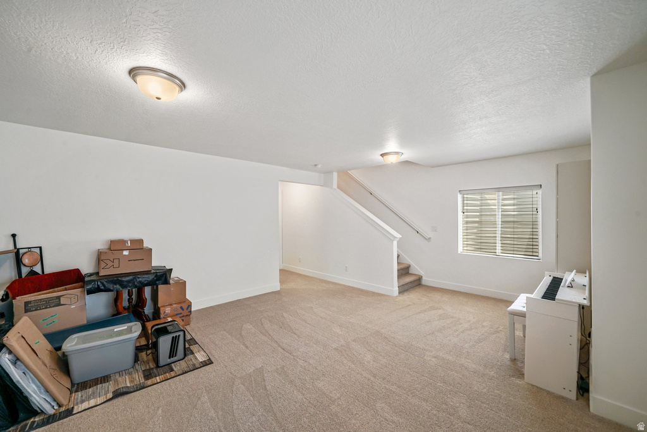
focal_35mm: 14
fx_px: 252
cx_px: 324
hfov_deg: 104.2
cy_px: 216
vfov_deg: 81.2
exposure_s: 1/20
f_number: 8
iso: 250
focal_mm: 14
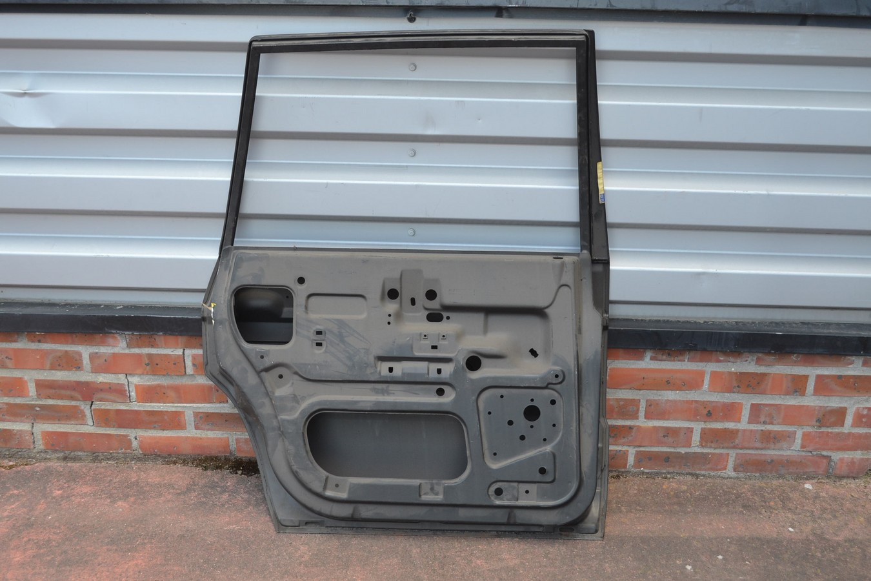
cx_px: 436
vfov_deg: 30.8
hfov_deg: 45.0
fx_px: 1052
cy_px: 290
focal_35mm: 44
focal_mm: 29
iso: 400
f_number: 5.6
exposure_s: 1/125
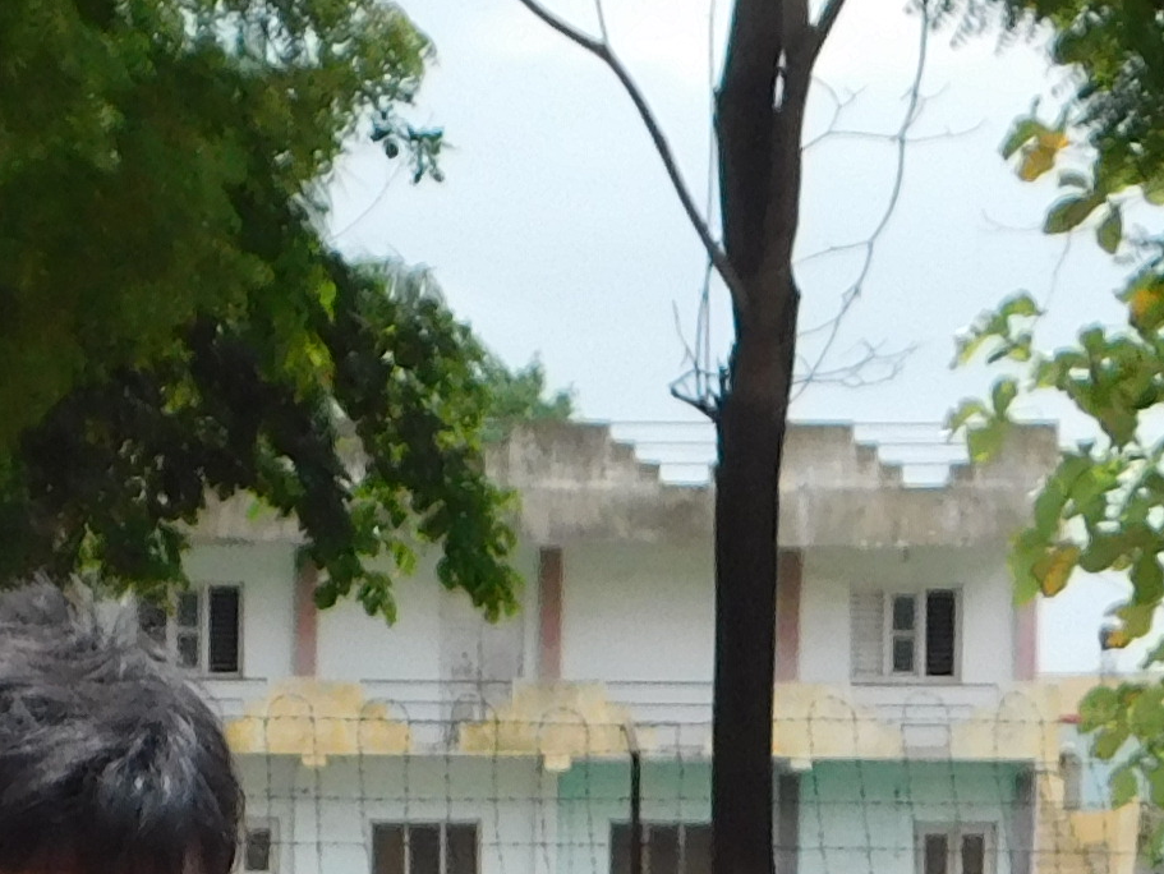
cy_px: 1641
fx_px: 6122
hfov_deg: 10.8
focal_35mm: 182
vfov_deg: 7.9
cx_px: 161
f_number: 3.5
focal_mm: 6.3
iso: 125
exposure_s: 1/1000
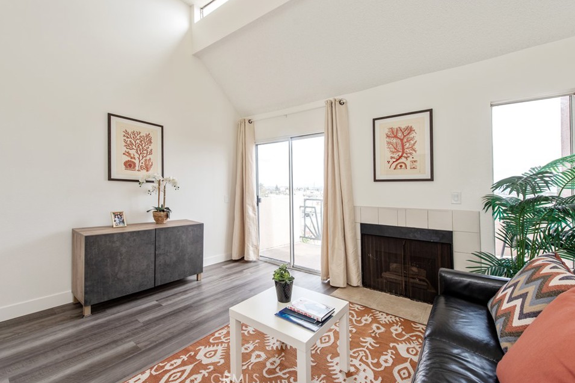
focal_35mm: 15
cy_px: 182
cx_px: 284
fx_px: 240
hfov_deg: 100.4
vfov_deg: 77.3
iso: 125
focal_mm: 14
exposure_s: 1/125
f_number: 5.6
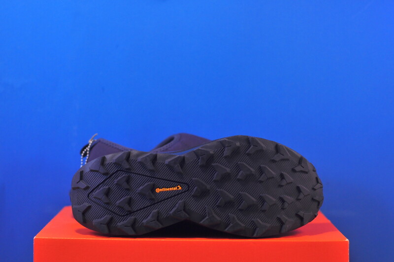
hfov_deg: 27.0
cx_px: 197
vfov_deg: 18.1
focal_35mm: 75
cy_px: 131
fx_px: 820
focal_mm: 50
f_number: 2.5
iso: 250
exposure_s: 1/320
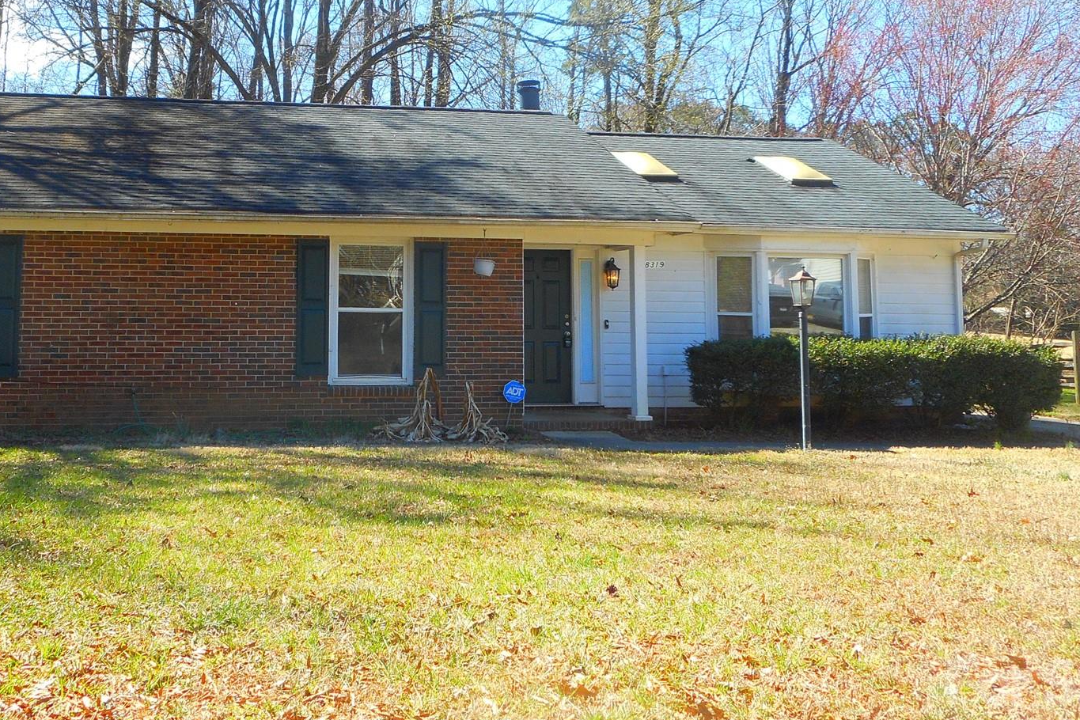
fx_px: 1170
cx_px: 397
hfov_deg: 49.0
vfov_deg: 33.7
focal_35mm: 39
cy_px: 200
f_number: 3.7
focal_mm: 4.5
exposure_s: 1/200
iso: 80
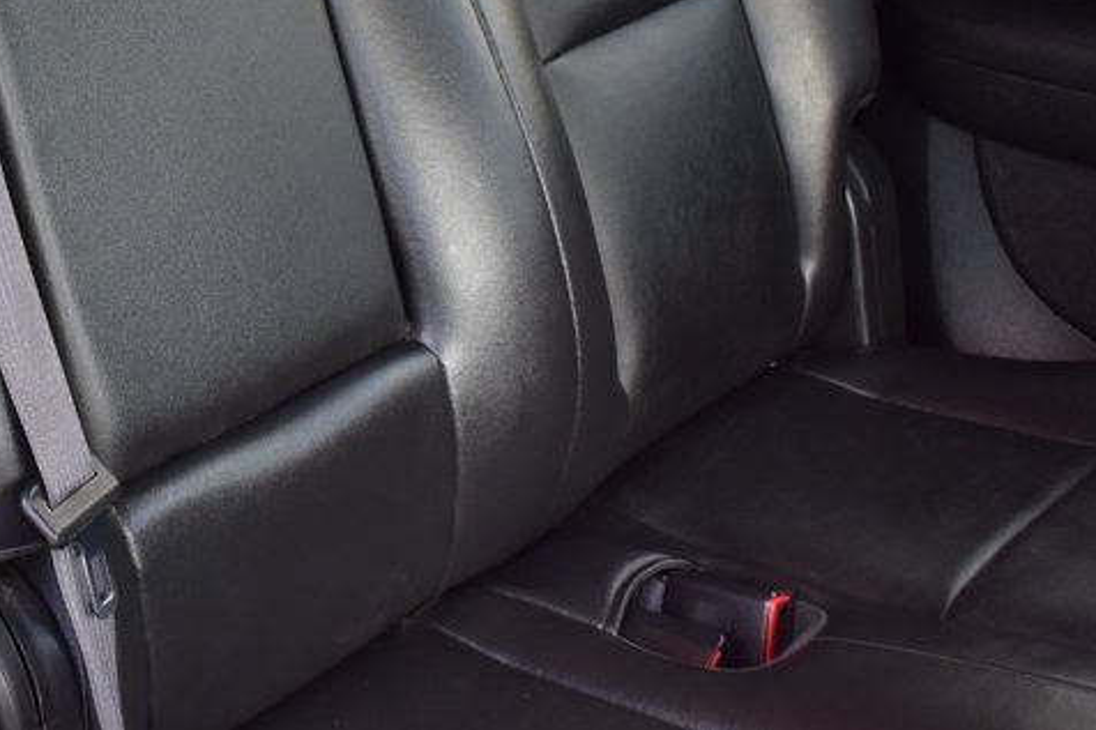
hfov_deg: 26.9
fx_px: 2161
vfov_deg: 18.5
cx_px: 0
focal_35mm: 71
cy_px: -53
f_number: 6.3
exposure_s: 1/15
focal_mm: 22
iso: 640
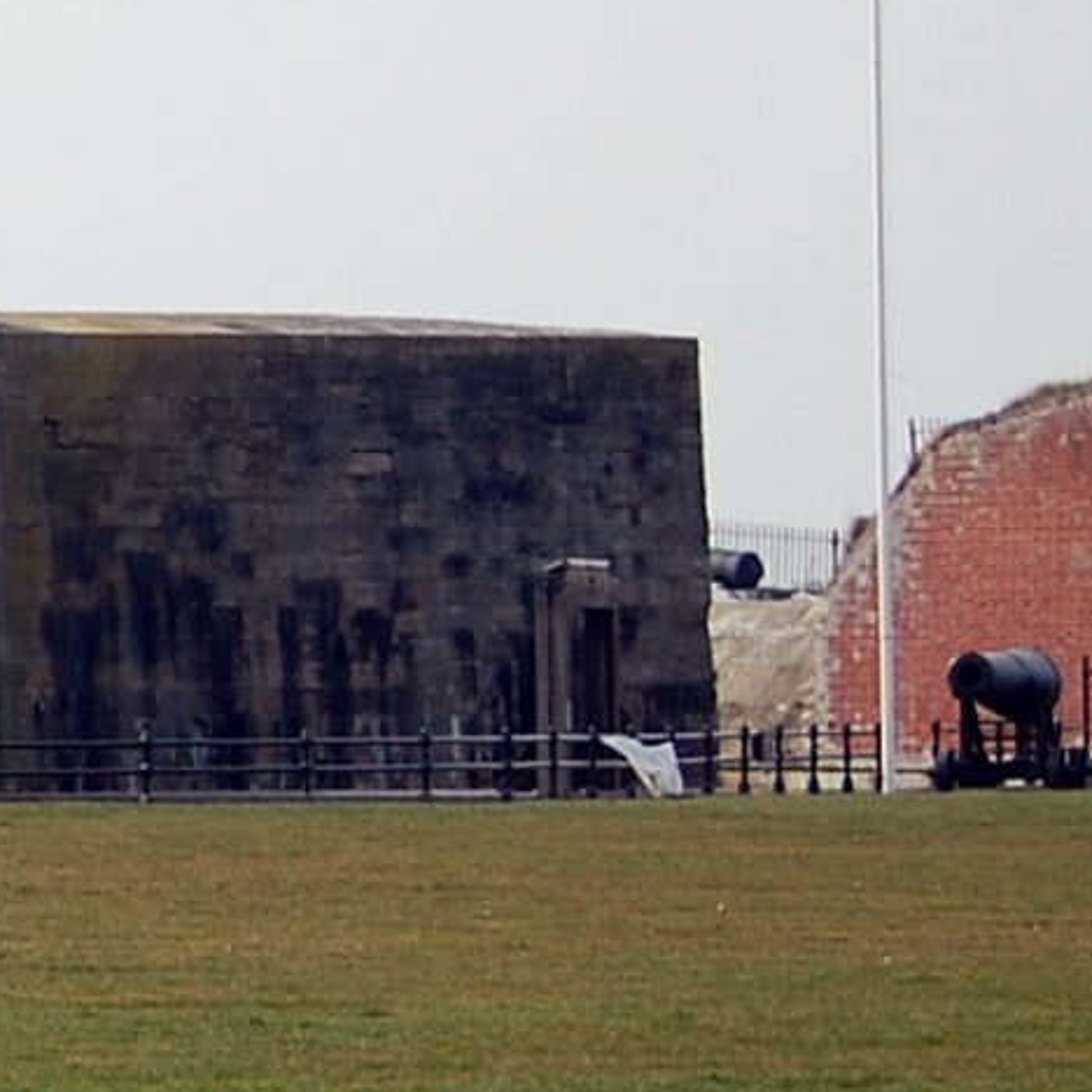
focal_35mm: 383
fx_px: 13681
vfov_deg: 4.6
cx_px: -1505
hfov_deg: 4.5
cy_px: 292
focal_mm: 55
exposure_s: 1/1000
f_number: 4.5
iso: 200
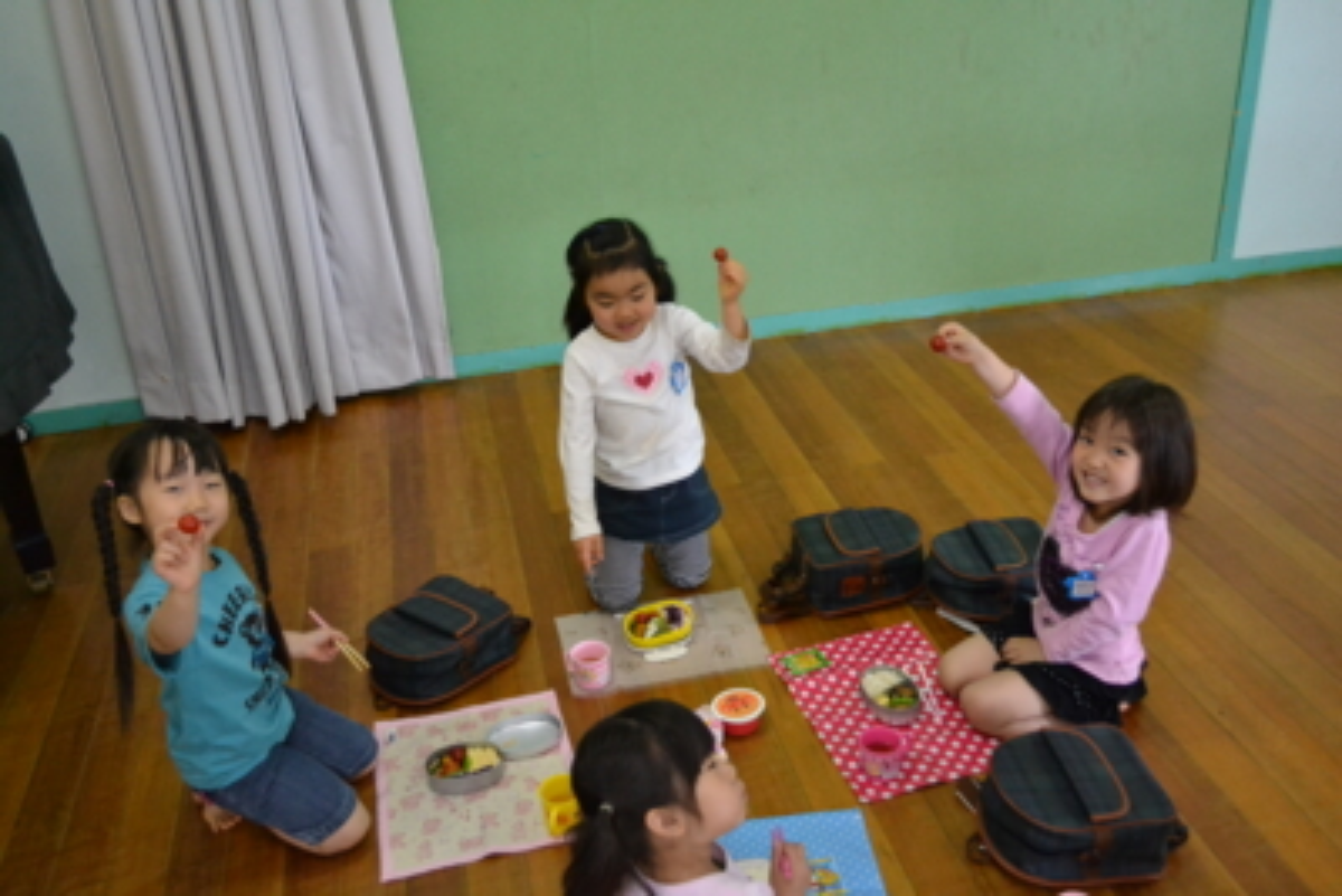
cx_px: 671
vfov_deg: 40.0
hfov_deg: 57.2
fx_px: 1231
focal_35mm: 33
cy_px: 448
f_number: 3.8
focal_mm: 22
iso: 3200
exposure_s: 1/320
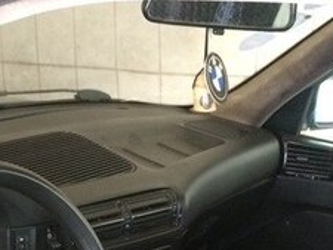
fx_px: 818
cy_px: 342
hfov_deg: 23.0
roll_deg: +1.8
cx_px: 155
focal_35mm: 85
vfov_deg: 16.3
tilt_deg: -22.5
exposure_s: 1/25
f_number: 2.2
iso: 320
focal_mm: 4.15
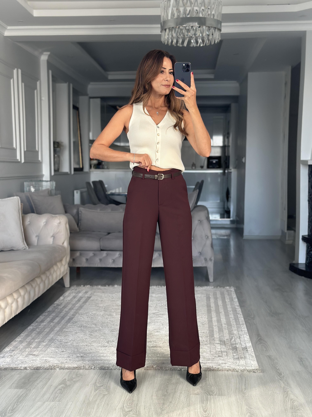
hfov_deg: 30.3
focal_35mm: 48
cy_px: 208
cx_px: 156
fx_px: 577
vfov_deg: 39.7
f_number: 1.78
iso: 125
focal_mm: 6.86
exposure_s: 1/105
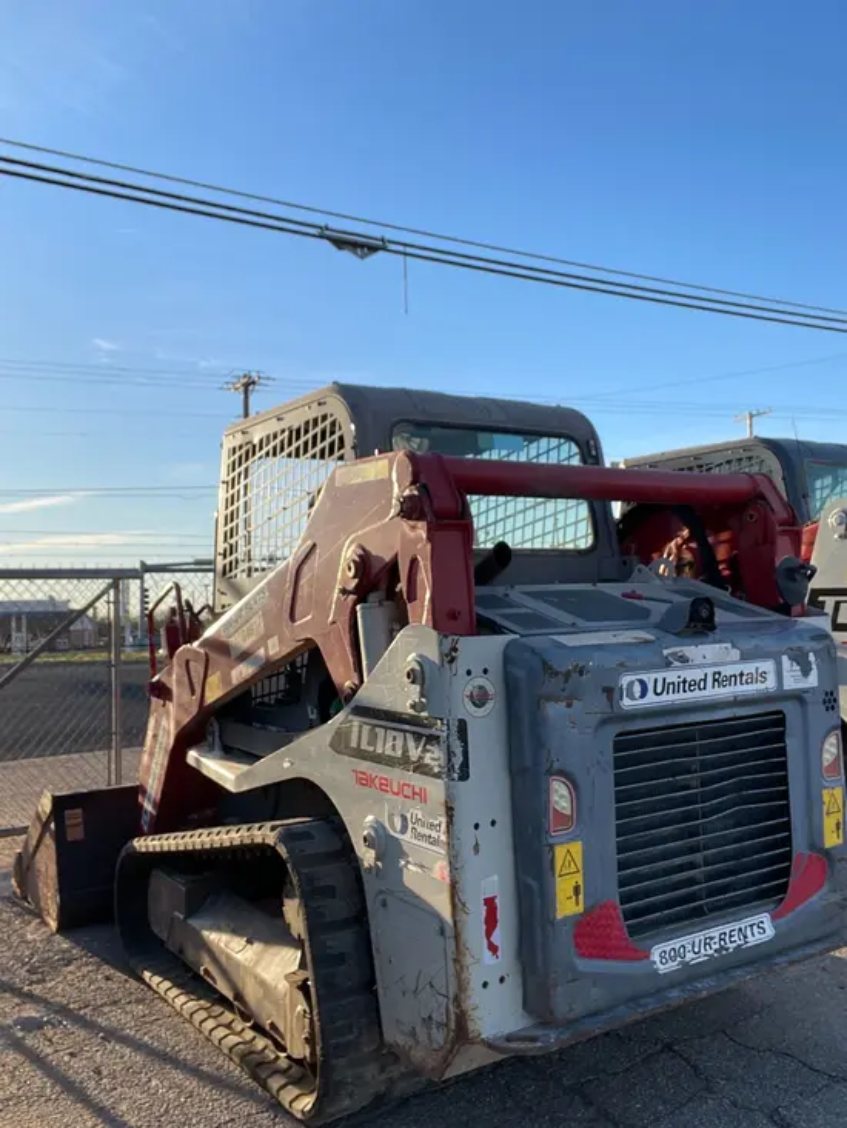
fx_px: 978
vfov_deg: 60.0
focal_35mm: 30
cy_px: 564
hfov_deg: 46.8
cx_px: 424
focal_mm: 2.71
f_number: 2.2
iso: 25
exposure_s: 1/667
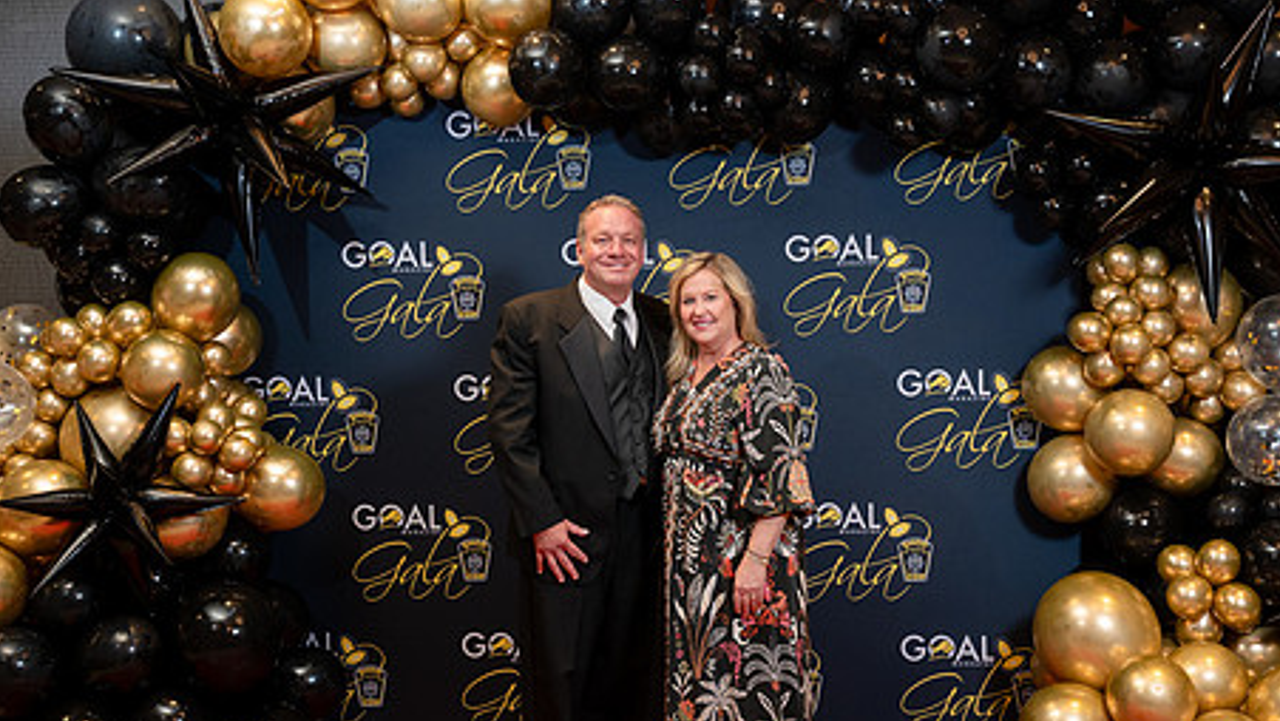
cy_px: 402
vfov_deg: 29.7
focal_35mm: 40
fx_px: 1358
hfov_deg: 50.5
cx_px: 643
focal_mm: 28
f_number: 3.2
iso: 1000
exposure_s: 1/200
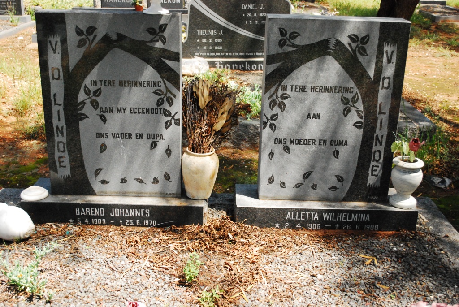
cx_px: 230
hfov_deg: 44.9
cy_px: 154
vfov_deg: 30.9
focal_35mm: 44
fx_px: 555
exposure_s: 1/4000
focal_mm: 29
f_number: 4.8
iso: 1600
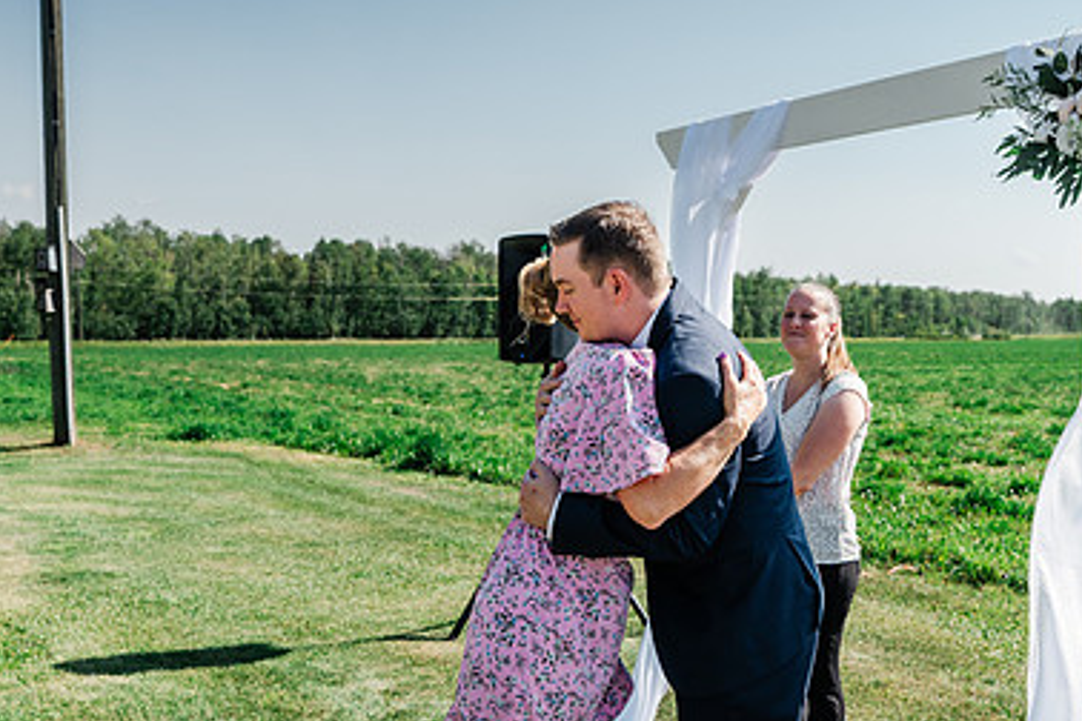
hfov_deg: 45.1
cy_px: 499
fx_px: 1292
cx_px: 661
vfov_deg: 30.9
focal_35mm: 43
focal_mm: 28
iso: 200
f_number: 4
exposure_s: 1/160
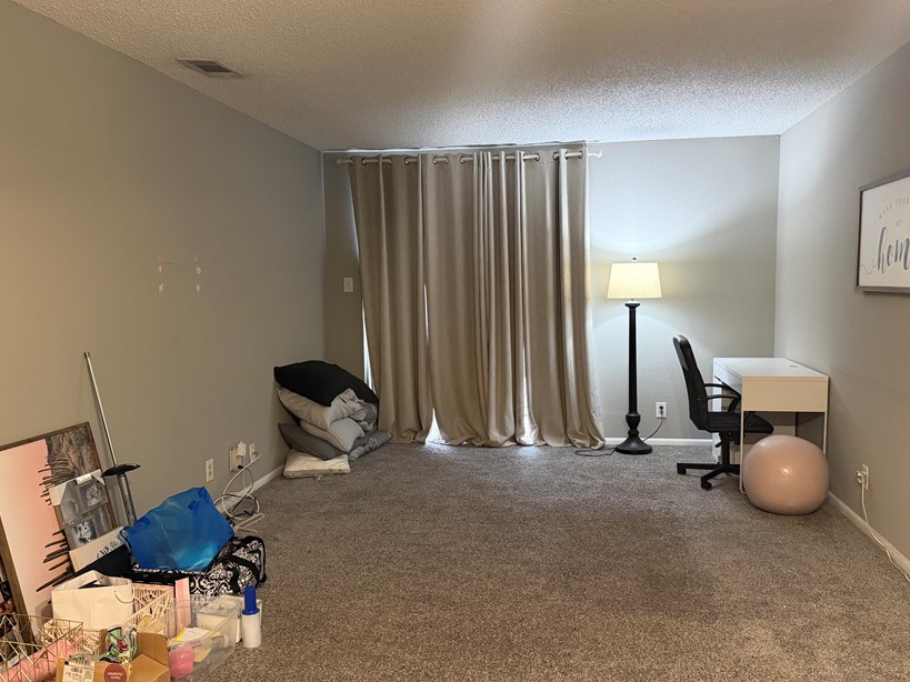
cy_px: 343
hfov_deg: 59.9
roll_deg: +0.3
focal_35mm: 30
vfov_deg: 46.8
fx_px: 789
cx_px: 480
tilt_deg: -4.4
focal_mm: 6.76
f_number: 1.78
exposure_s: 1/60
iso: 500
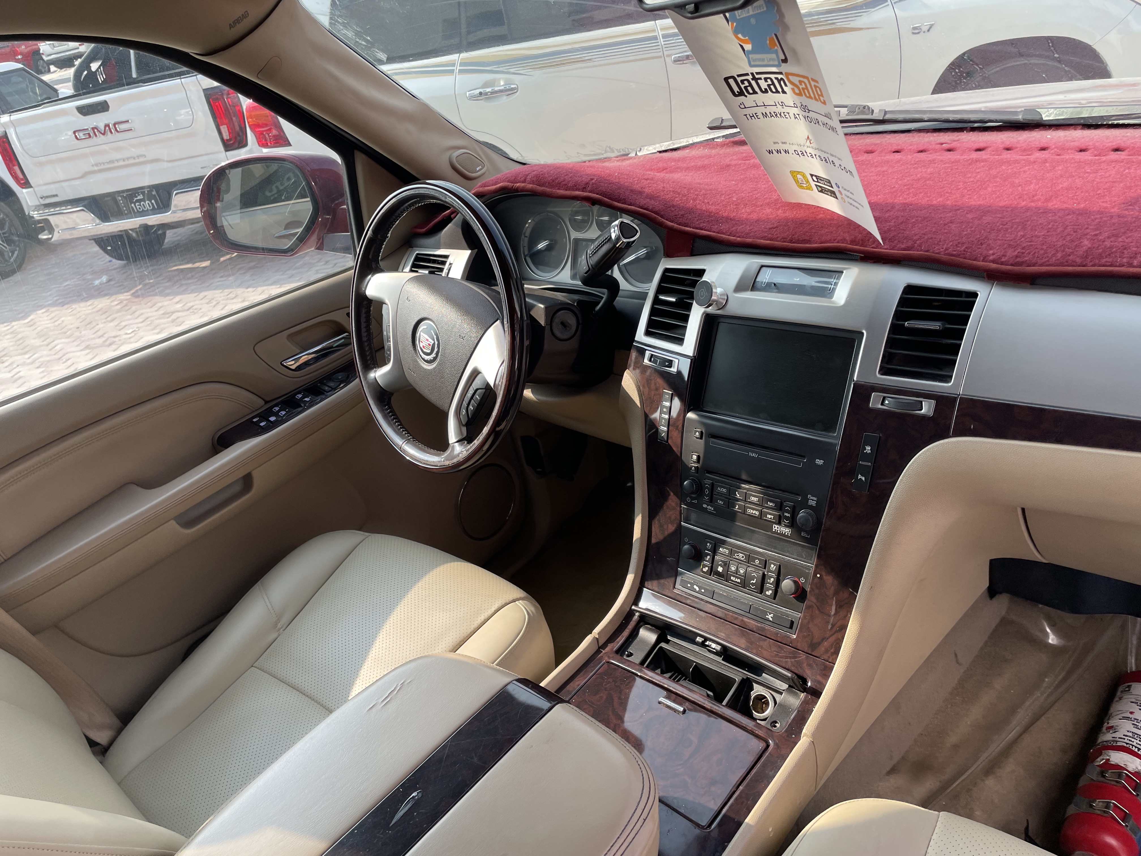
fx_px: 857
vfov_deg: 53.1
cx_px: 570
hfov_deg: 67.3
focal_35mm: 26
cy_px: 428
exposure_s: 1/296
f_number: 1.6
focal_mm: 4.2
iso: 32
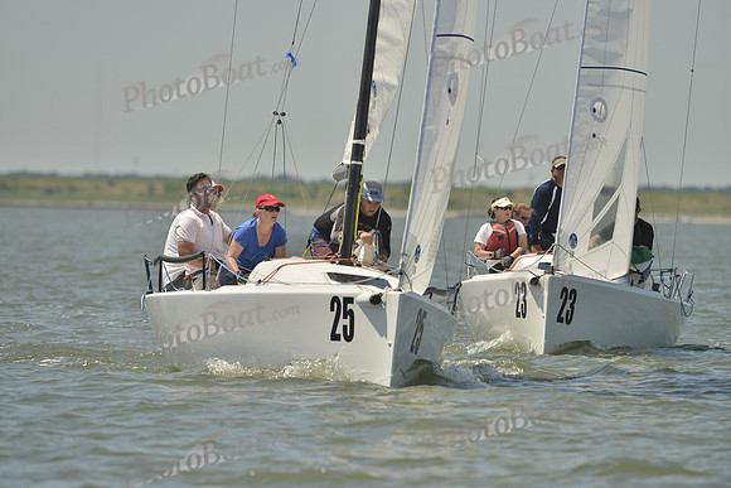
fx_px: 8124
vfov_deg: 3.4
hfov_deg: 5.2
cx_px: 366
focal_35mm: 400
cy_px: 244
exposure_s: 1/1250
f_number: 6.3
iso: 200
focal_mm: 400
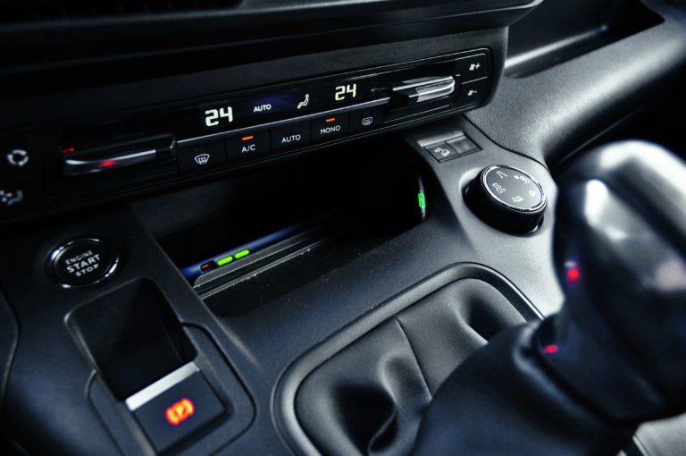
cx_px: 343
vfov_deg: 47.8
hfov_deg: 67.4
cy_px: 228
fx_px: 514
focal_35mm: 27
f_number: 3.5
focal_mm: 18
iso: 800
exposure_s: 1/45
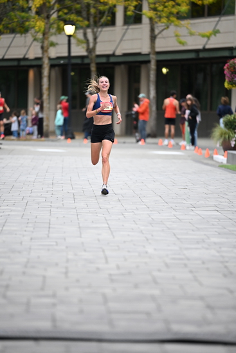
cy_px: 176
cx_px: 118
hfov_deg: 6.9
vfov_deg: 10.3
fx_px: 1965
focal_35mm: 200
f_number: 2.8
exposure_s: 1/1000
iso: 1600
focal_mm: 200
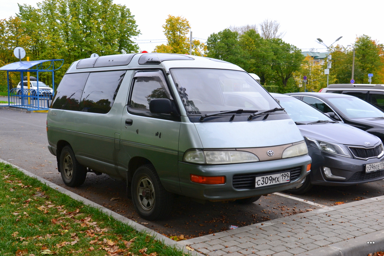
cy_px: 128
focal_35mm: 42
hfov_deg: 46.4
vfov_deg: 31.9
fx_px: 448
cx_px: 192
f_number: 9
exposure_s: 1/100
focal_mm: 28
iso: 400
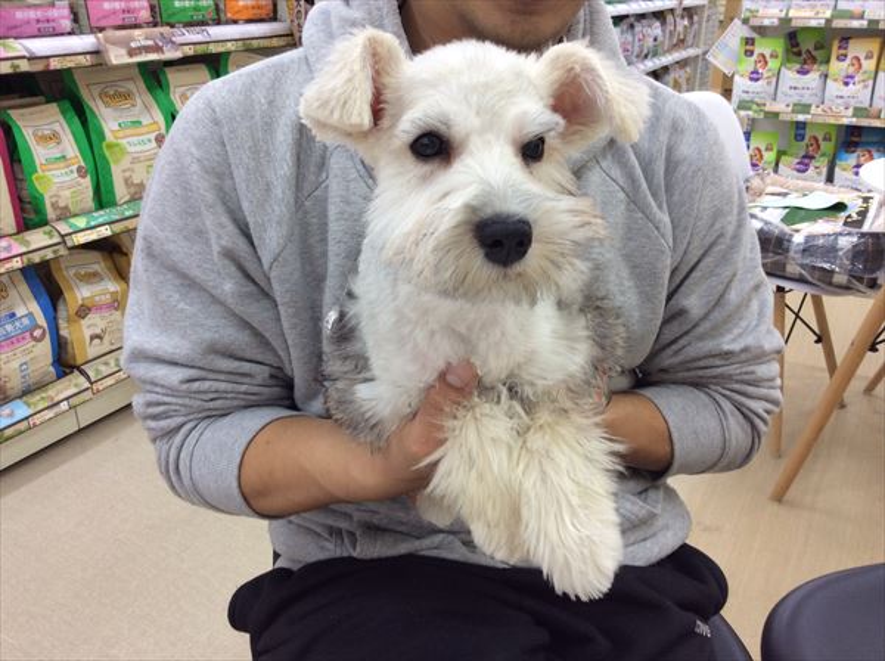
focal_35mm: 32
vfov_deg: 44.0
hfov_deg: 56.9
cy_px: 330
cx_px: 442
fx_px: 817
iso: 40
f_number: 2.4
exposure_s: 1/24
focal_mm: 3.3
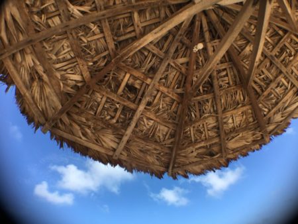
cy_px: 112
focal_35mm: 29
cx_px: 149
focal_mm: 4.15
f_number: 2.2
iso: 25
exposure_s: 1/699
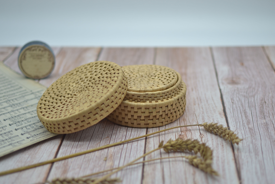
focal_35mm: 58
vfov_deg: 23.6
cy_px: 88
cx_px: 140
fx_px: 440
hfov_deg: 34.7
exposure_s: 1/500
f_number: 1.8
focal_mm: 35
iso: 100
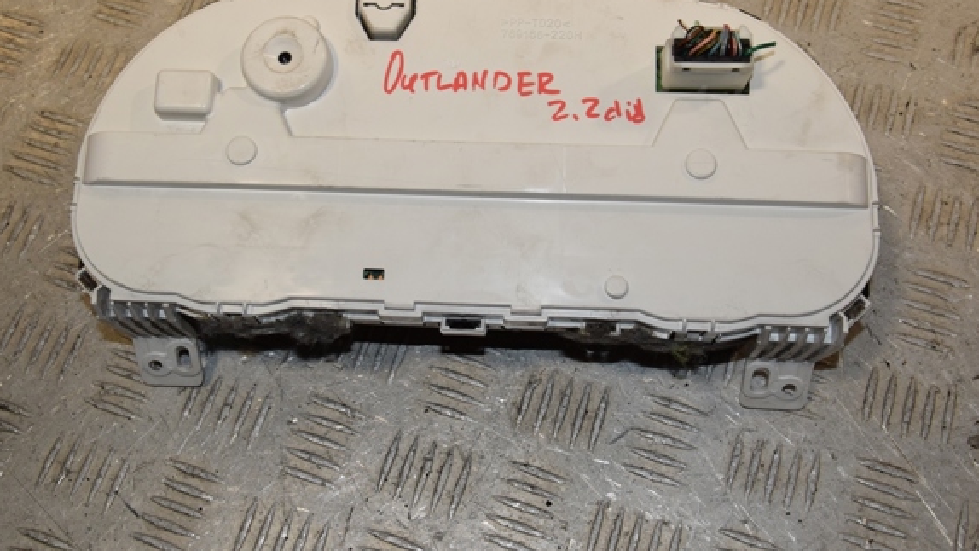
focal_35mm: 49
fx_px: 1272
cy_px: 201
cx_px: 454
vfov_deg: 24.4
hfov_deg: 42.1
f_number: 11
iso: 800
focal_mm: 28
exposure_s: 1/200
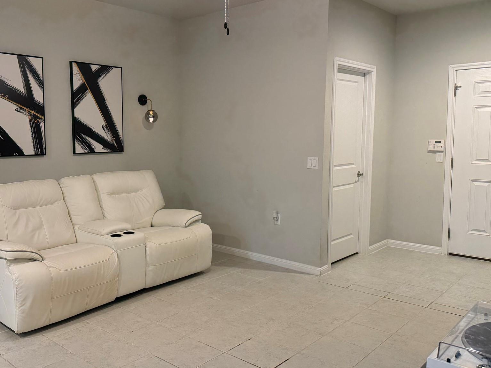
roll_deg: +0.8
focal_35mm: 32
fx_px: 454
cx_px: 190
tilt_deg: -4.9
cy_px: 171
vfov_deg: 44.1
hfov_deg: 56.3
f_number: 1.78
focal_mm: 6.76
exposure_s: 1/60
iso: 250
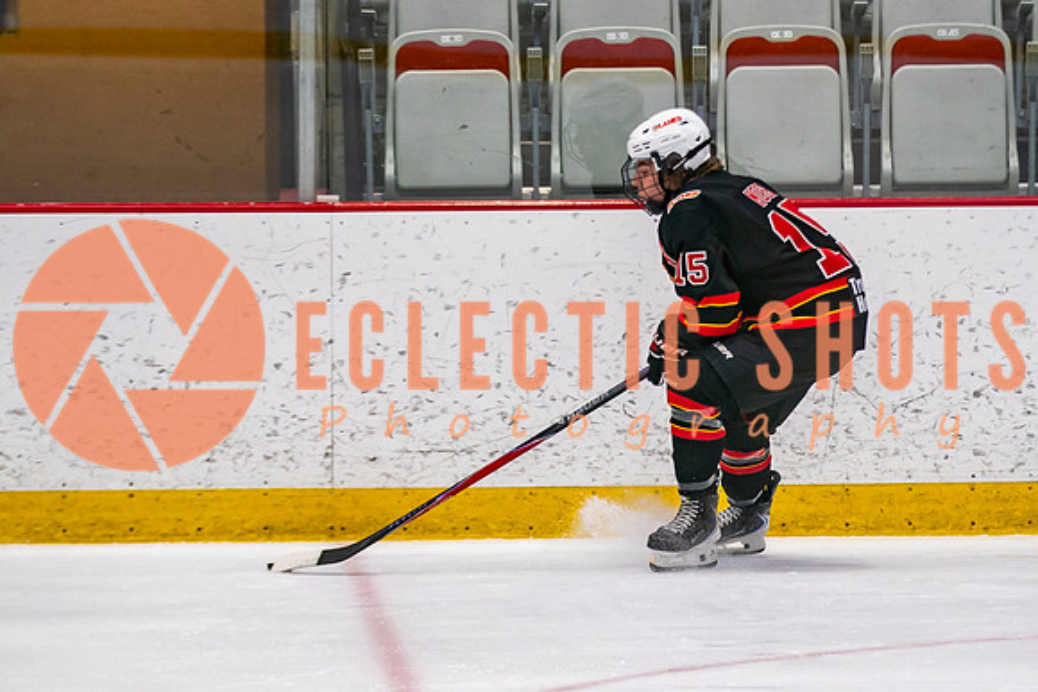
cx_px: 571
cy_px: 422
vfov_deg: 4.1
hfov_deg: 6.2
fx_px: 9608
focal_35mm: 333
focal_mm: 160
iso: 800
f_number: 2.8
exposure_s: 1/640
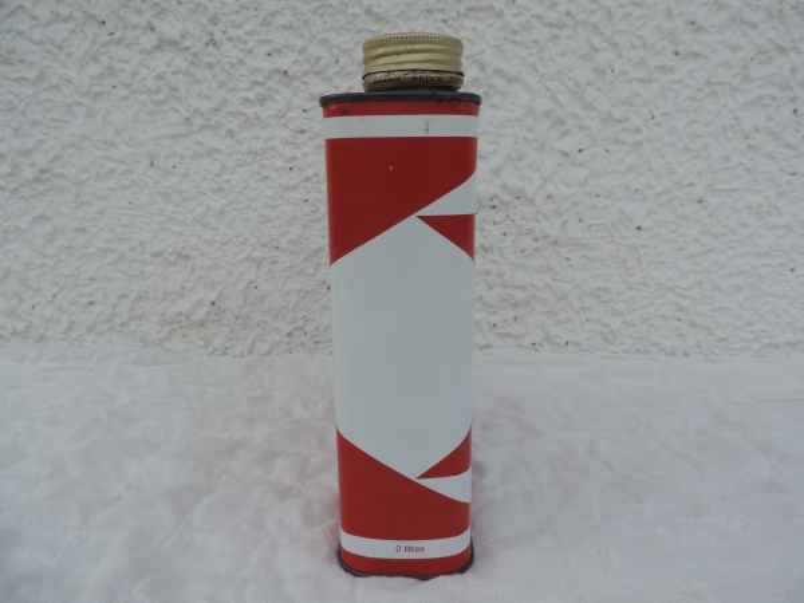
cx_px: 402
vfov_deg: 56.8
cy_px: 302
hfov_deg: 71.6
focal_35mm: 24
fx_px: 557
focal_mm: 4.3
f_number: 3
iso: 80
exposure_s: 1/500
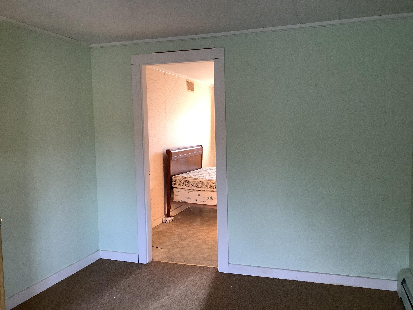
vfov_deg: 45.4
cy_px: 155
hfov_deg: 58.4
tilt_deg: -5.2
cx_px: 206
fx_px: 370
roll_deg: +0.7
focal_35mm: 31
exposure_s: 1/60
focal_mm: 3.3
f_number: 2.4
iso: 200
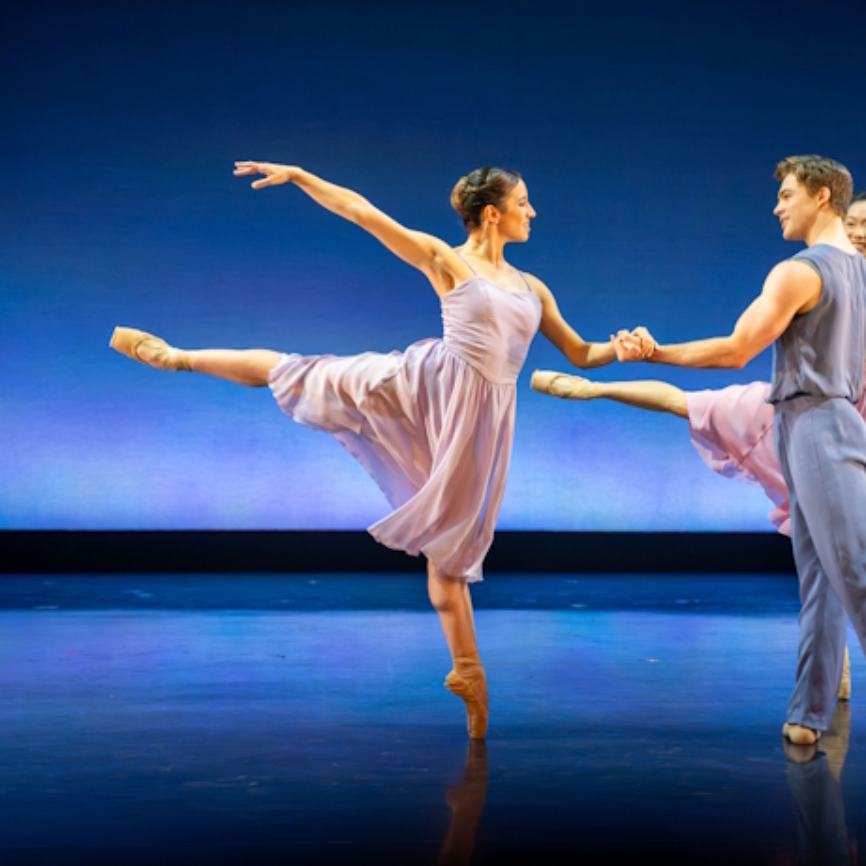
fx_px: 2745
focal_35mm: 97
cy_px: 431
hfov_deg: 17.9
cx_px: 561
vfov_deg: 17.9
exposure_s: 1/640
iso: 6400
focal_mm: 75
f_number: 2.8
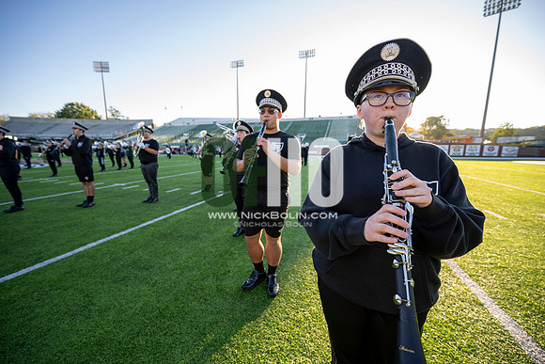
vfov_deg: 81.2
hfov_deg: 104.2
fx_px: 212
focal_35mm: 14
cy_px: 182
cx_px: 272
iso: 500
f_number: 4
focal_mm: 14
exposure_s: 1/500
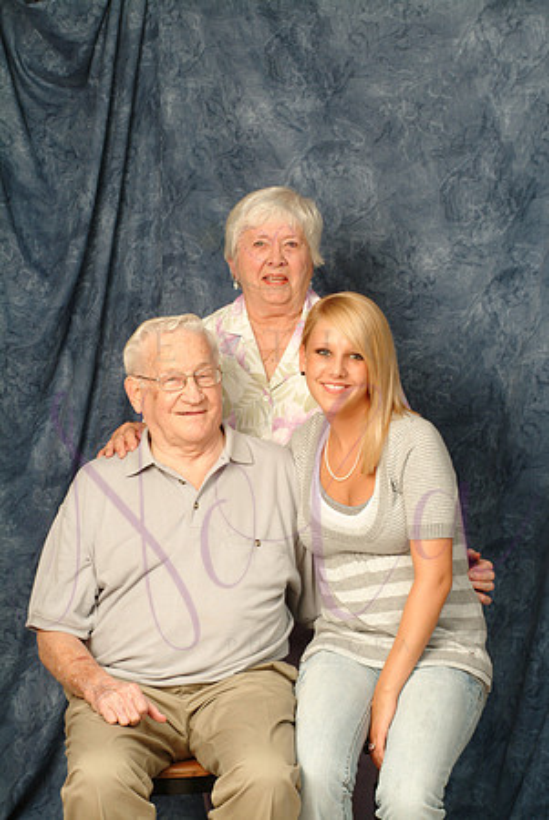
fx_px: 2704
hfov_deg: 11.6
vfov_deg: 17.3
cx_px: 274
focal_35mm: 118
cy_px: 410
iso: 400
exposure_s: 1/125
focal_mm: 79
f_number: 9.5
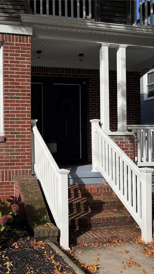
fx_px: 254
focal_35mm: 35
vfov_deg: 56.6
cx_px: 8
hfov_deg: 31.7
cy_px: 137
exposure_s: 1/4975
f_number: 1.78
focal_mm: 6.76
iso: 80
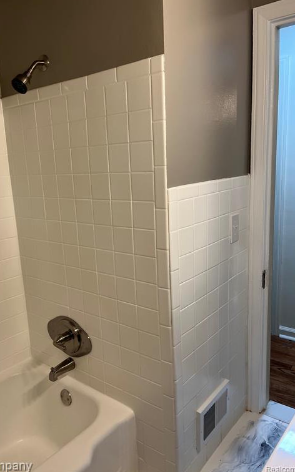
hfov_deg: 44.3
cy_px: 235
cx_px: 122
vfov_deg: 66.5
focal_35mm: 28
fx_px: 360
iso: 125
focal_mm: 5.1
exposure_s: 1/120
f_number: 1.6
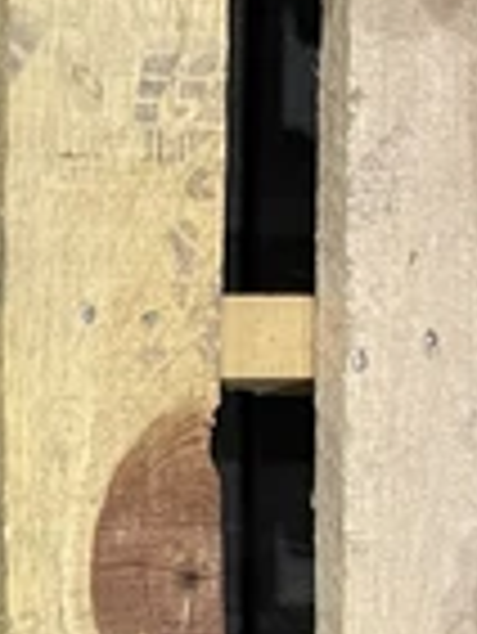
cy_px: 643
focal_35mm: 133
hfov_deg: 9.6
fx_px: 2440
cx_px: -758
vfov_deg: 14.6
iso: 320
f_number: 1.6
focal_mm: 5.1
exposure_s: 1/60
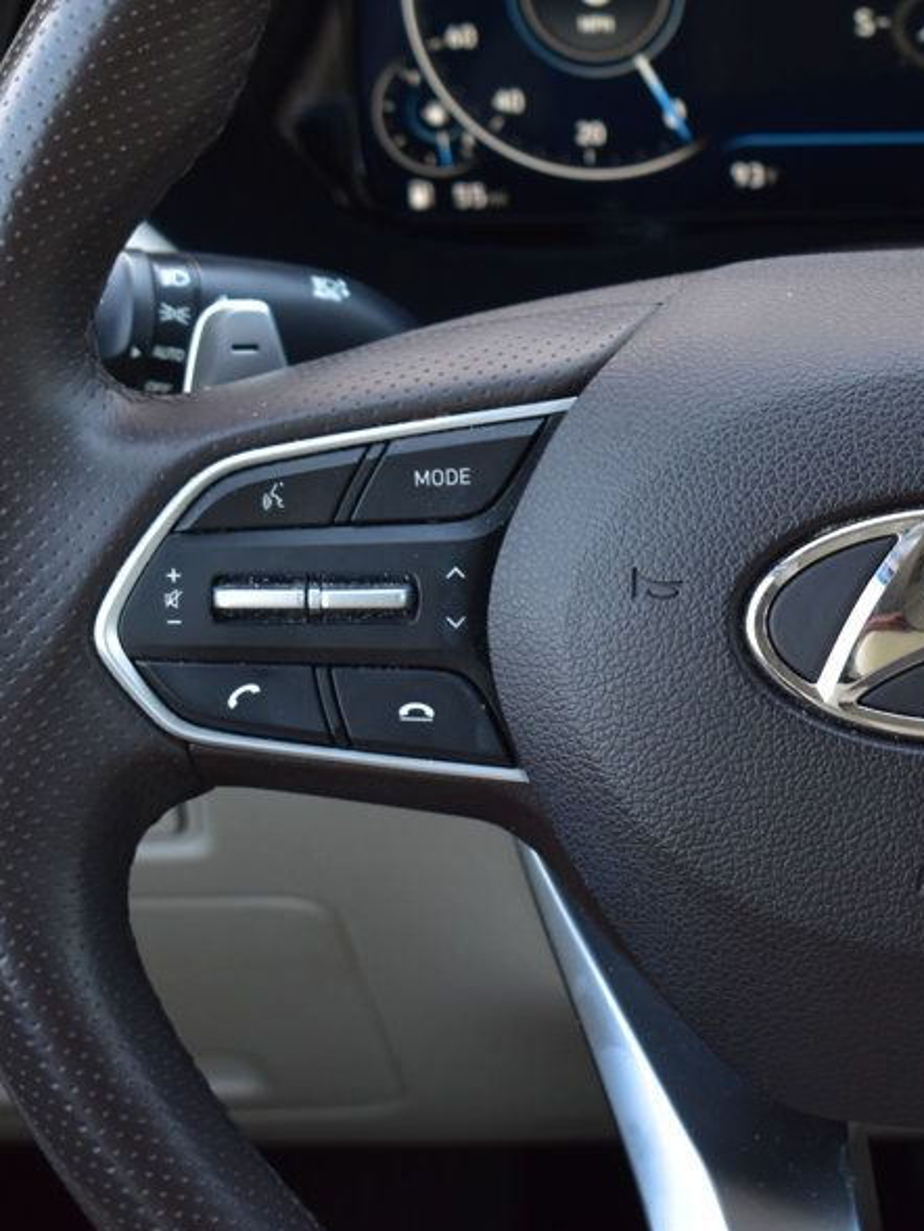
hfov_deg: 12.9
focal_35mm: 113
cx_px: 970
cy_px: 529
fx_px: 4014
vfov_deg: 17.4
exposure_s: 1/30
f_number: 7.1
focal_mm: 45
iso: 400
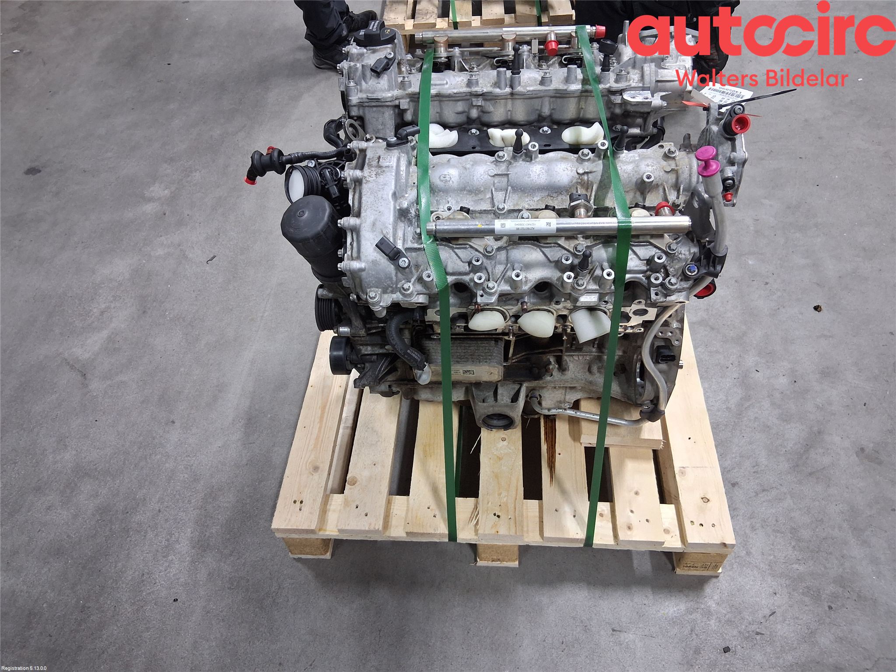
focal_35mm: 26
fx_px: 673
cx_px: 448
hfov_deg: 67.3
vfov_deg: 53.1
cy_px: 336
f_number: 1.8
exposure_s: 1/50
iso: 320
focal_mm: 3.98
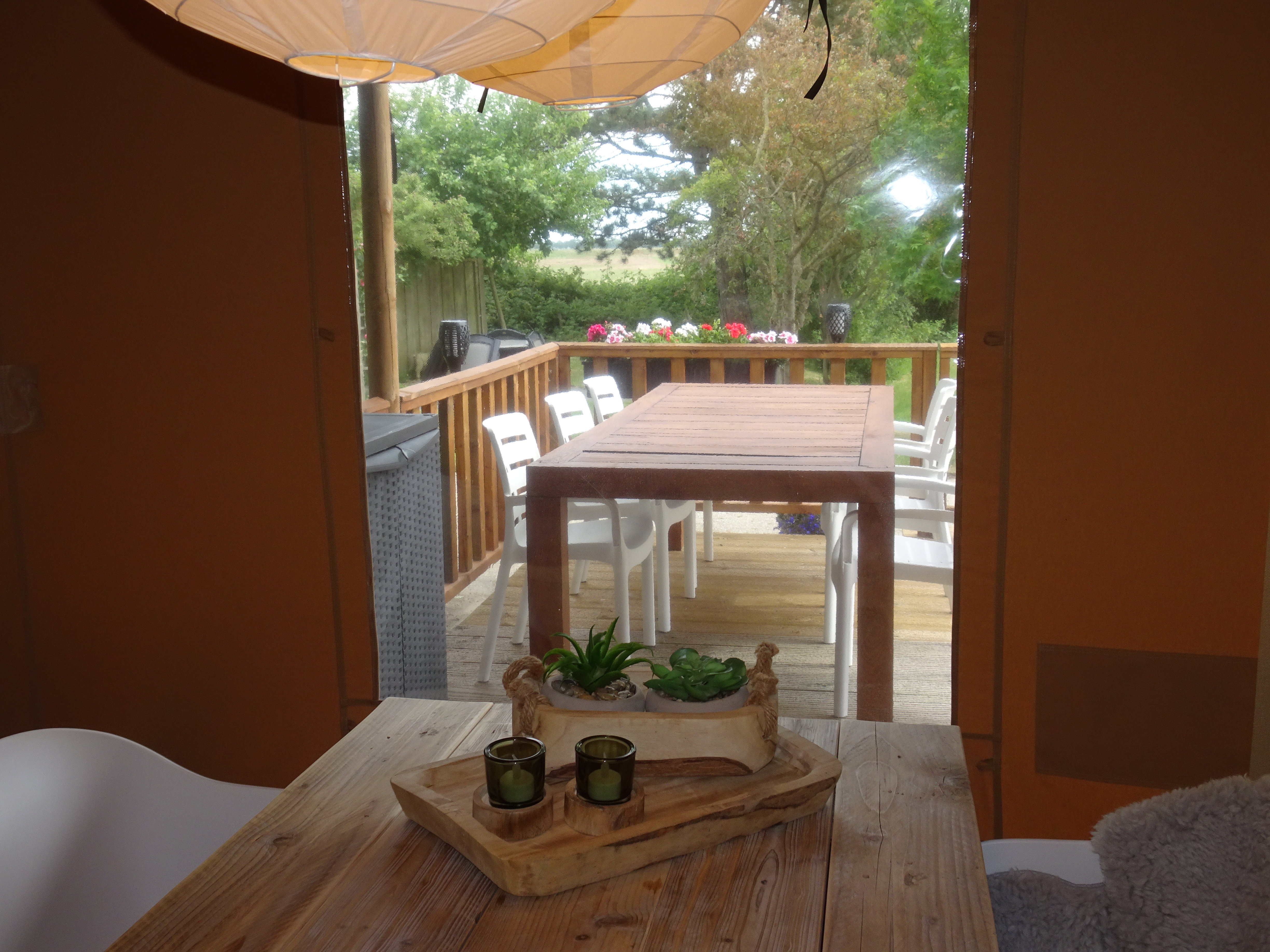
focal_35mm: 35
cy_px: 476
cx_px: 635
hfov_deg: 52.6
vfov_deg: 40.7
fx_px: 1284
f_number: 4
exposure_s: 1/100
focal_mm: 5.98
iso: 80
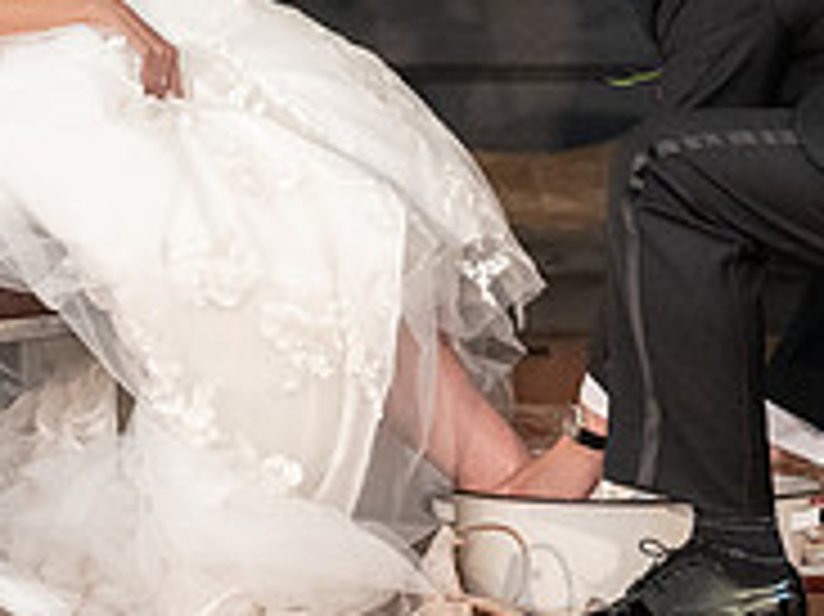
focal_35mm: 289
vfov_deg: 5.1
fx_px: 6875
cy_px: -155
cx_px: 548
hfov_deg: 6.9
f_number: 4
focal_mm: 93
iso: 8000
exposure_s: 1/250
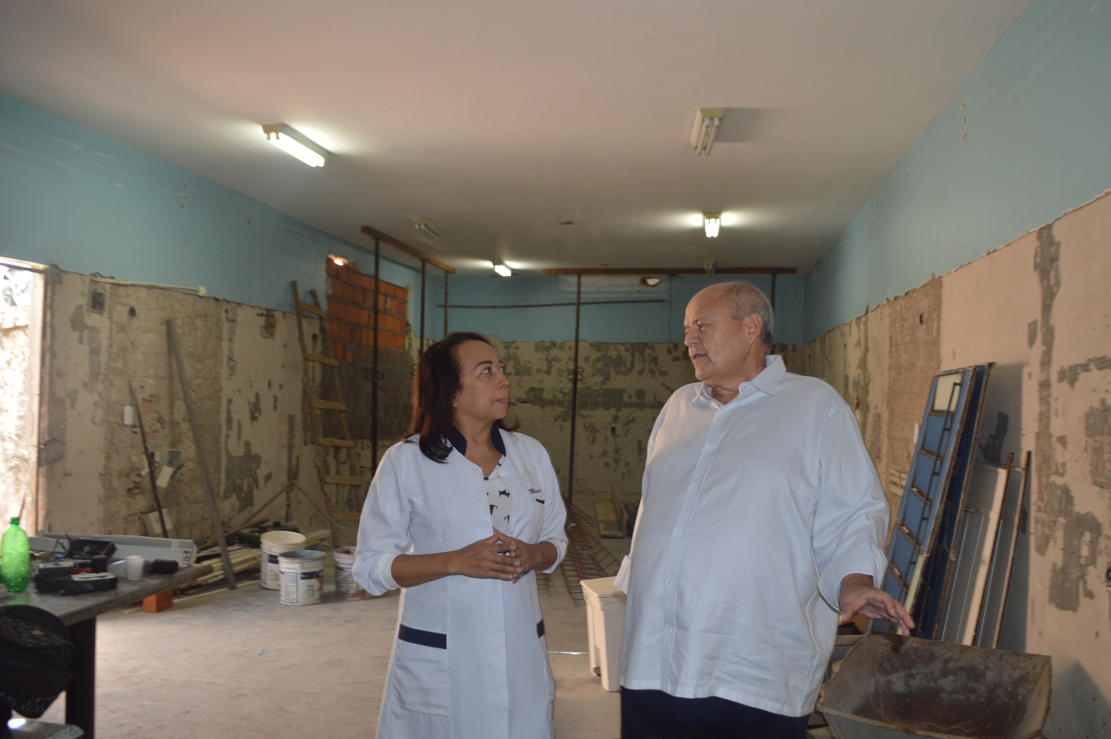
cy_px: 370
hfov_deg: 67.4
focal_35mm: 27
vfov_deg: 47.8
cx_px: 556
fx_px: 833
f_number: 4
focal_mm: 18
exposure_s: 1/60
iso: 400
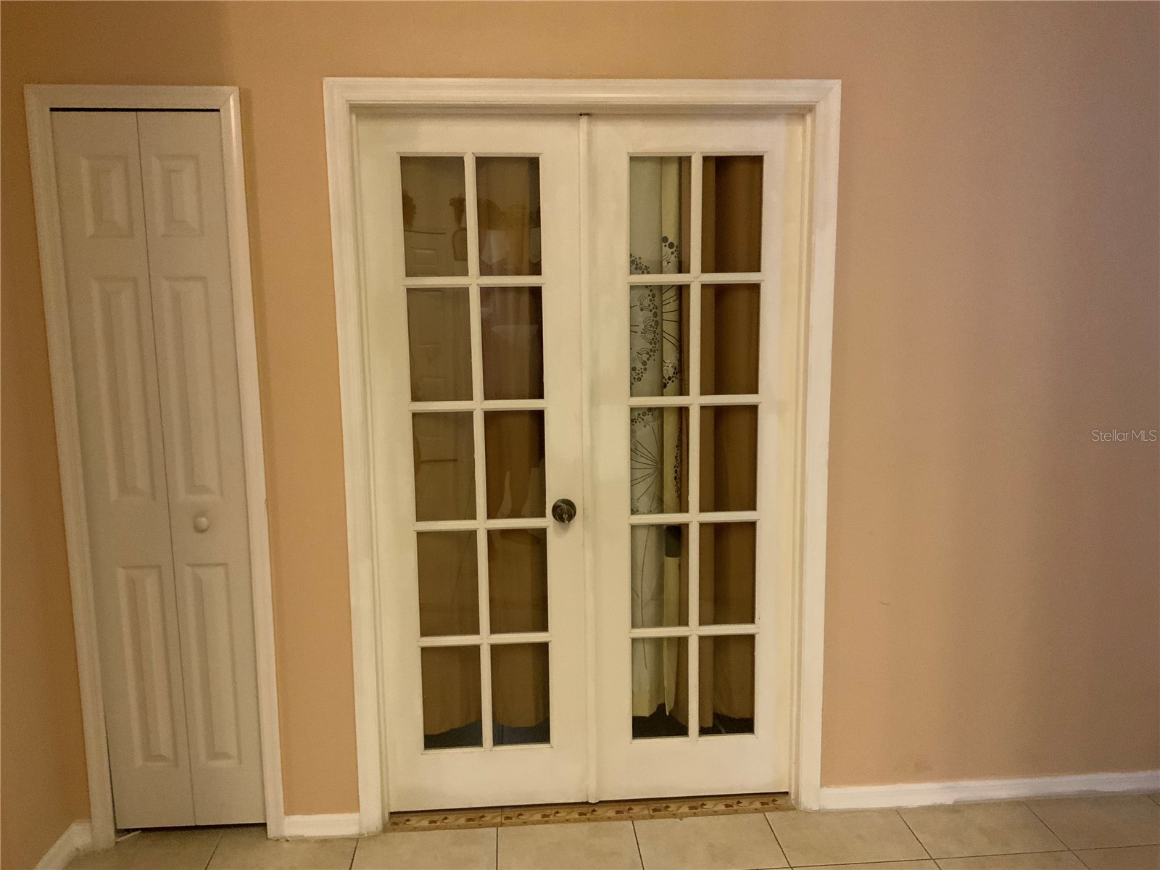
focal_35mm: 29
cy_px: 435
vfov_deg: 48.2
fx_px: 972
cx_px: 580
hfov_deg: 61.7
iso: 320
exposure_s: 1/40
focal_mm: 3
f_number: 1.8
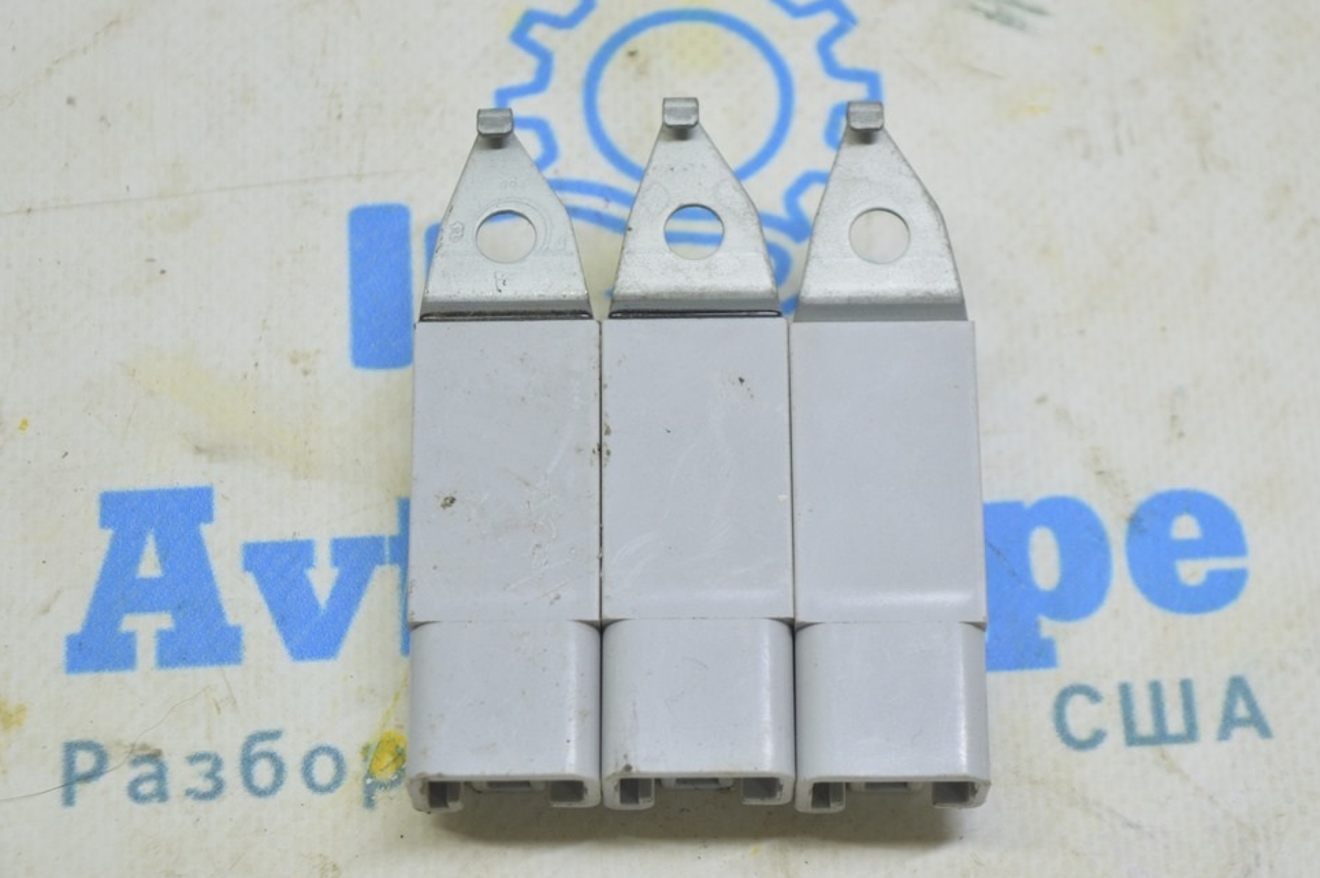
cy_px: 430
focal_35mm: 88
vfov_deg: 15.6
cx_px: 684
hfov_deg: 23.3
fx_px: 3207
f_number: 5.6
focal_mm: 55
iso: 400
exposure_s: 1/20
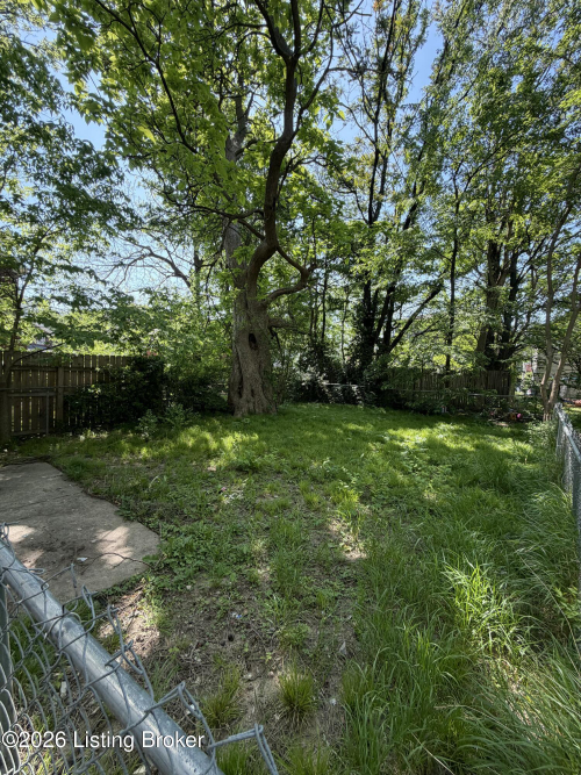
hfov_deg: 85.7
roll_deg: -3.0
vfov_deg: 102.1
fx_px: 313
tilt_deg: -2.2
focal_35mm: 14
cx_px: 290
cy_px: 388
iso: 50
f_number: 2.2
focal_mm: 2.22
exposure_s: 1/216
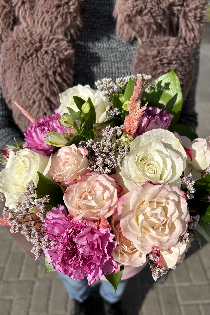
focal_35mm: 28
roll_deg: +0.1
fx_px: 245
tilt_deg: -39.3
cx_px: 110
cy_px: 161
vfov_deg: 65.5
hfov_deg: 46.4
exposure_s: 1/6579
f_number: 1.5
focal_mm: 5.7
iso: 50
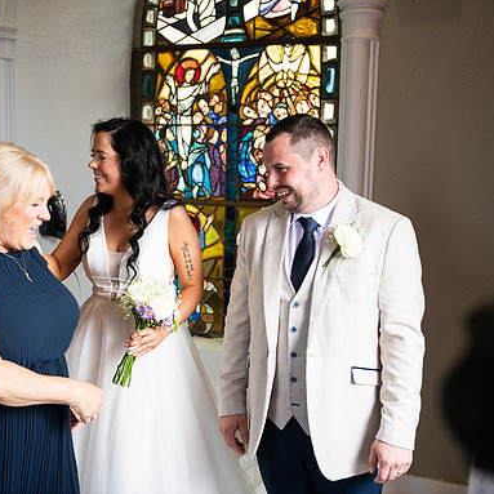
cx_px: 196
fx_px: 727
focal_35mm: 45
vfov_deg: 37.6
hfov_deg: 37.4
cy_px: 246
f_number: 3.5
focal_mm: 35
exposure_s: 1/160
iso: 640
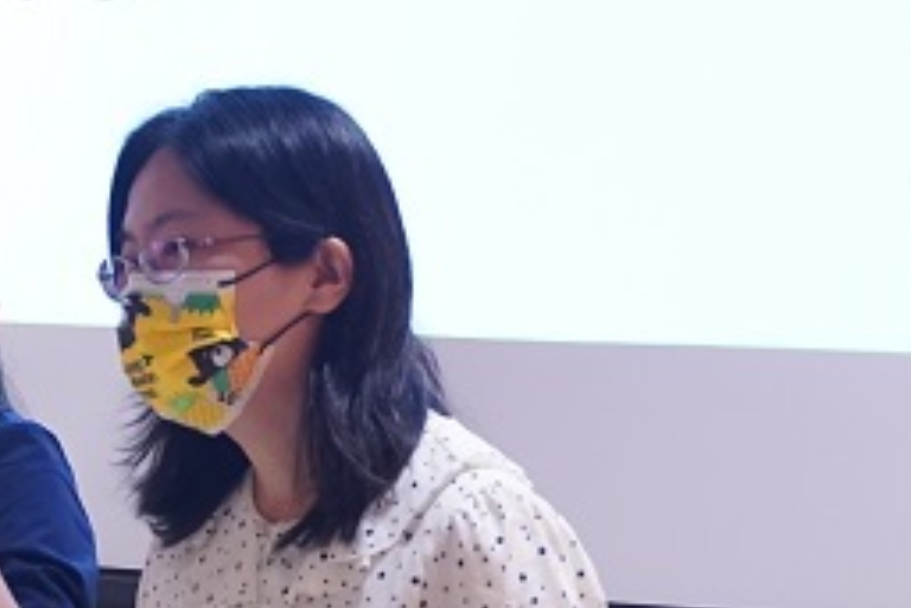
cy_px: 137
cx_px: -520
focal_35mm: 180
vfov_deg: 7.6
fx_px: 4557
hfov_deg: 10.9
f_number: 2.8
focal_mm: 36
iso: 2000
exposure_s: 1/160
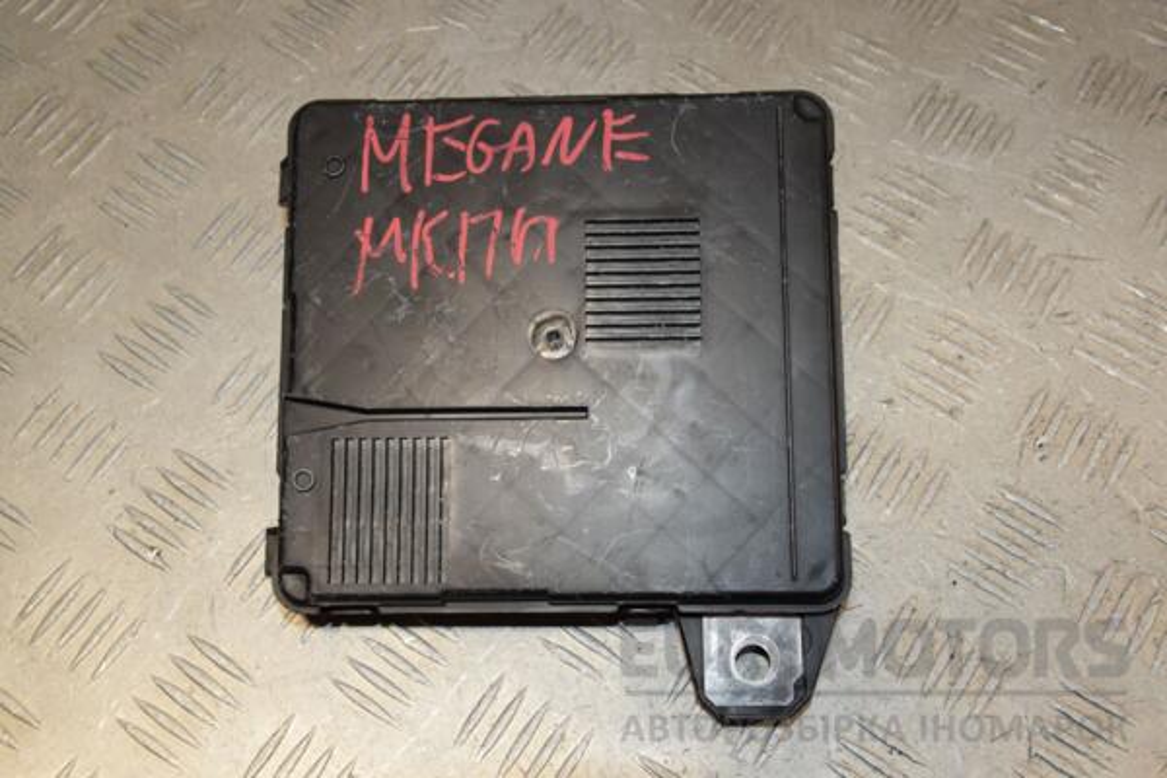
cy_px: 389
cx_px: 584
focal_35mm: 42
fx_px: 1361
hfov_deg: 46.4
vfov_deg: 31.9
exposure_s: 1/200
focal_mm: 28
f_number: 8
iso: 800
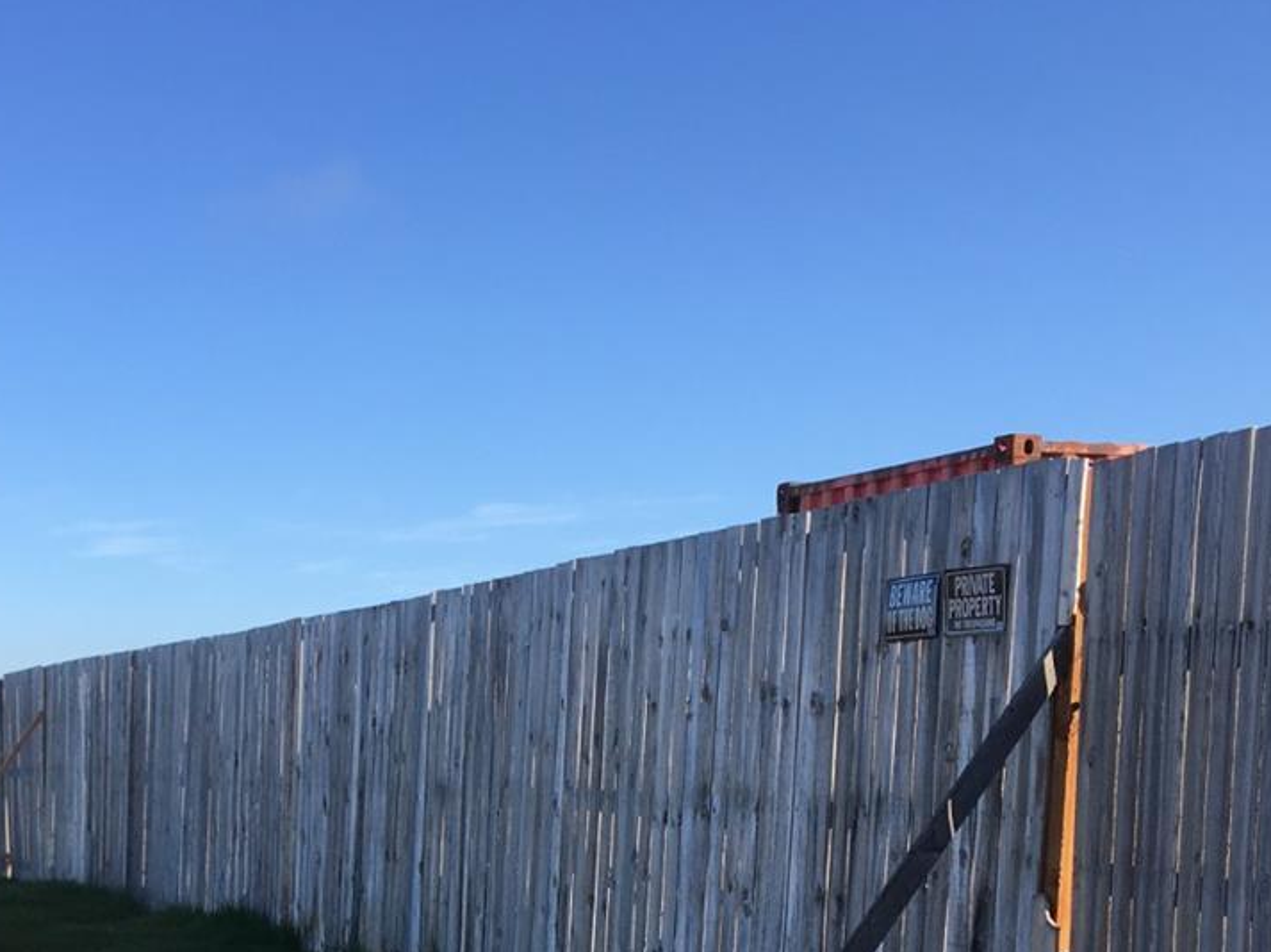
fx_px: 2239
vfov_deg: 23.0
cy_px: 963
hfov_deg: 31.0
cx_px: 287
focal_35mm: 61
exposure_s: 1/818
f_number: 2.2
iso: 25
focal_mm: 4.15
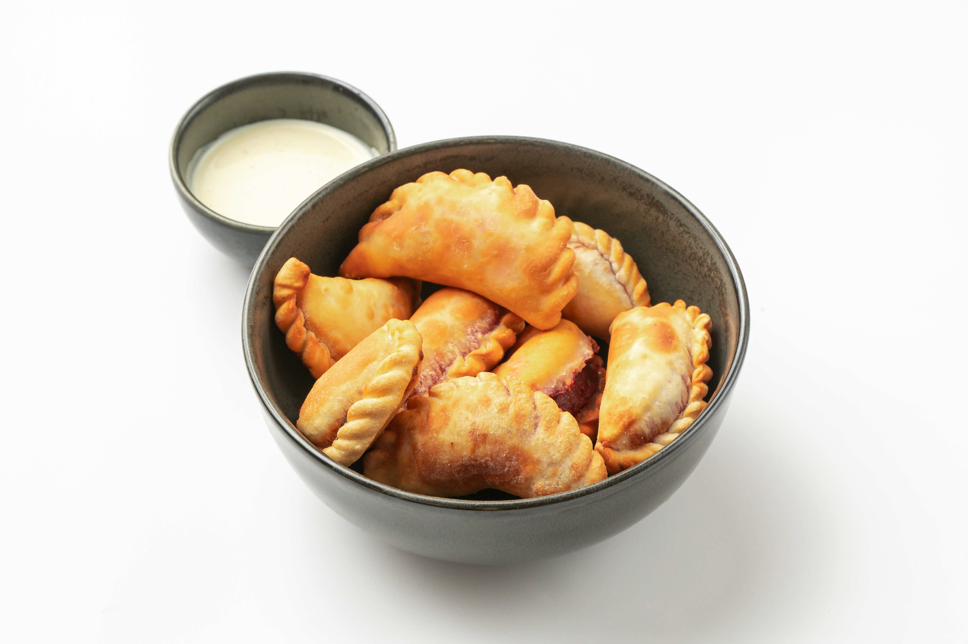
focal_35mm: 135
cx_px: 484
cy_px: 322
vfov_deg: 10.1
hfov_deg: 15.2
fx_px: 3628
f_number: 14
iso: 160
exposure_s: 1/200
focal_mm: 135
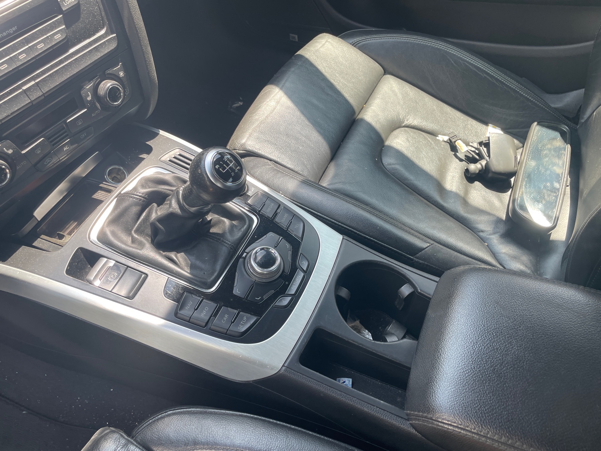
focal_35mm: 26
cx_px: 300
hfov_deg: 67.3
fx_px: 451
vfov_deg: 53.1
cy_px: 226
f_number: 1.6
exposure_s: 1/198
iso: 32
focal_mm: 4.2
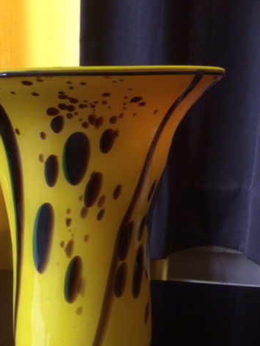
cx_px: 89
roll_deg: +1.2
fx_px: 391
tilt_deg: -20.2
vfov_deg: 47.3
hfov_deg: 36.5
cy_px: 222
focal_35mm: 39
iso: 320
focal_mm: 4.15
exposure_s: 1/25
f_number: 2.2
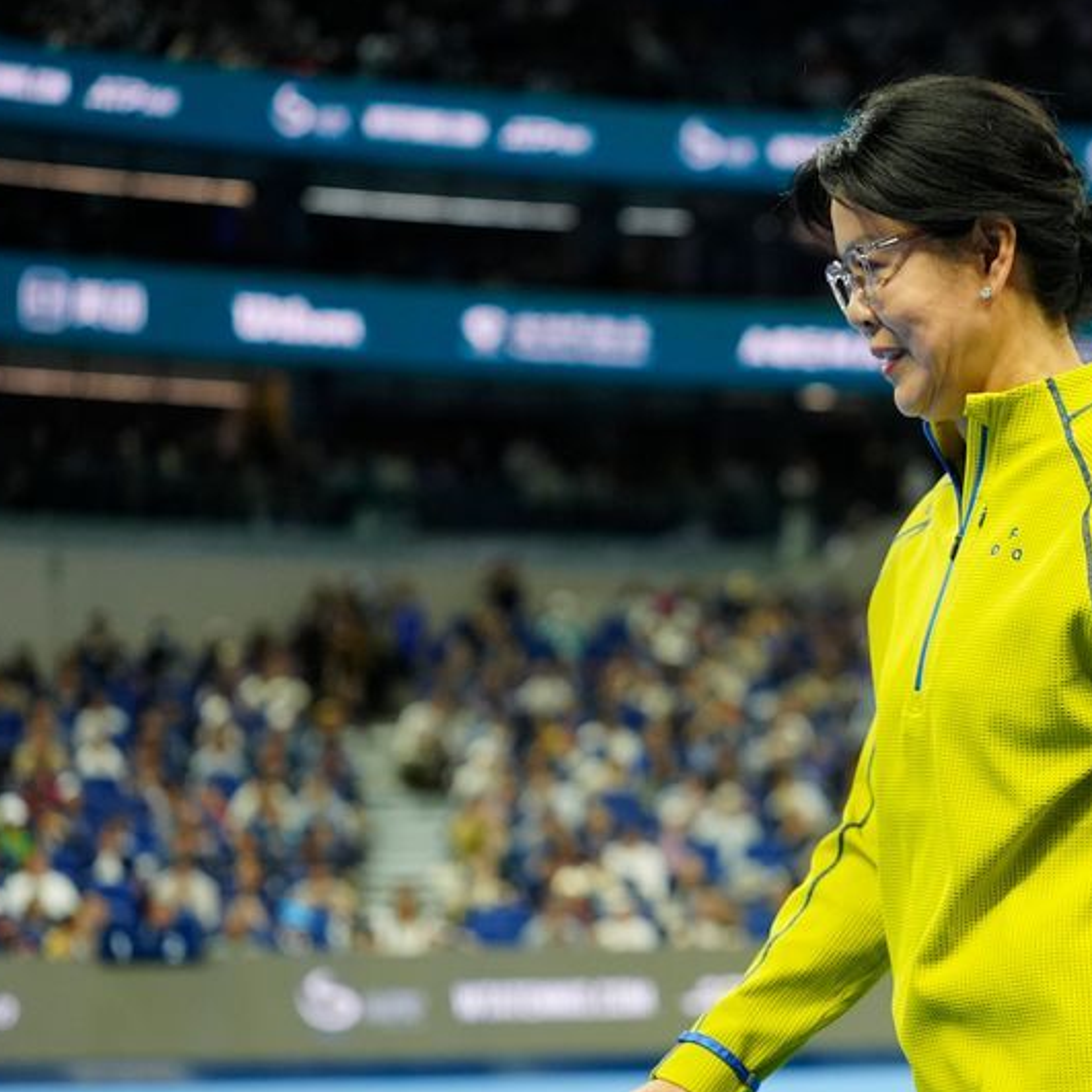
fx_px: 2927
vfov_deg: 21.1
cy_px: 647
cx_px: 991
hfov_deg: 20.7
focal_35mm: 82
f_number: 2
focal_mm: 50
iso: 2000
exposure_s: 1/2000
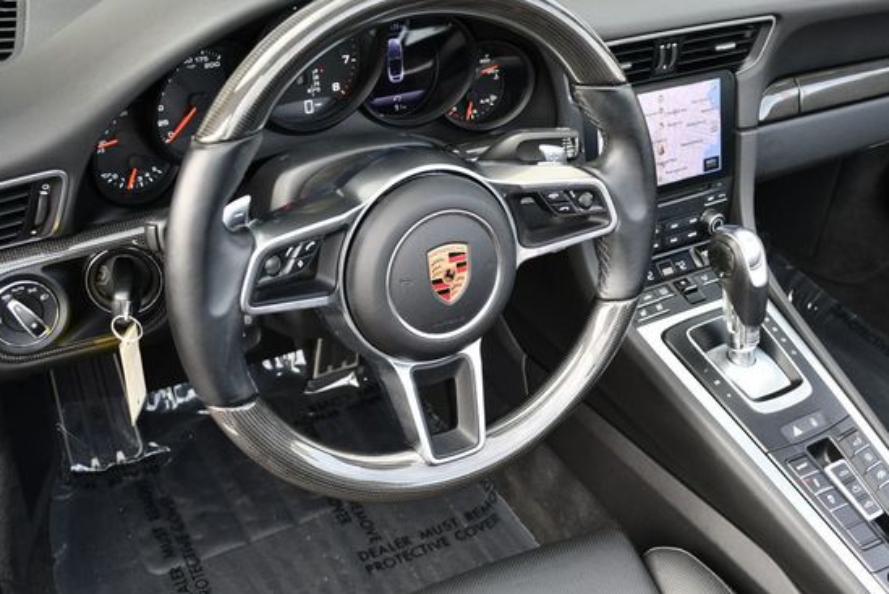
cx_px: 455
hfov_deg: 46.4
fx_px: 1038
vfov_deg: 31.9
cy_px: 256
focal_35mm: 42
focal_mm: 18
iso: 400
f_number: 4
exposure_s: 1/250
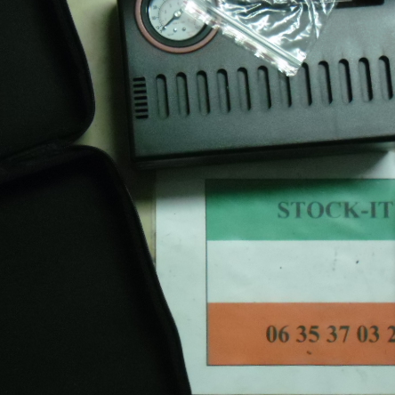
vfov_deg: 31.0
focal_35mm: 55
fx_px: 710
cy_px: 165
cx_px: 137
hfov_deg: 30.9
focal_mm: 4.9
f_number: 3.5
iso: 400
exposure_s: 1/22
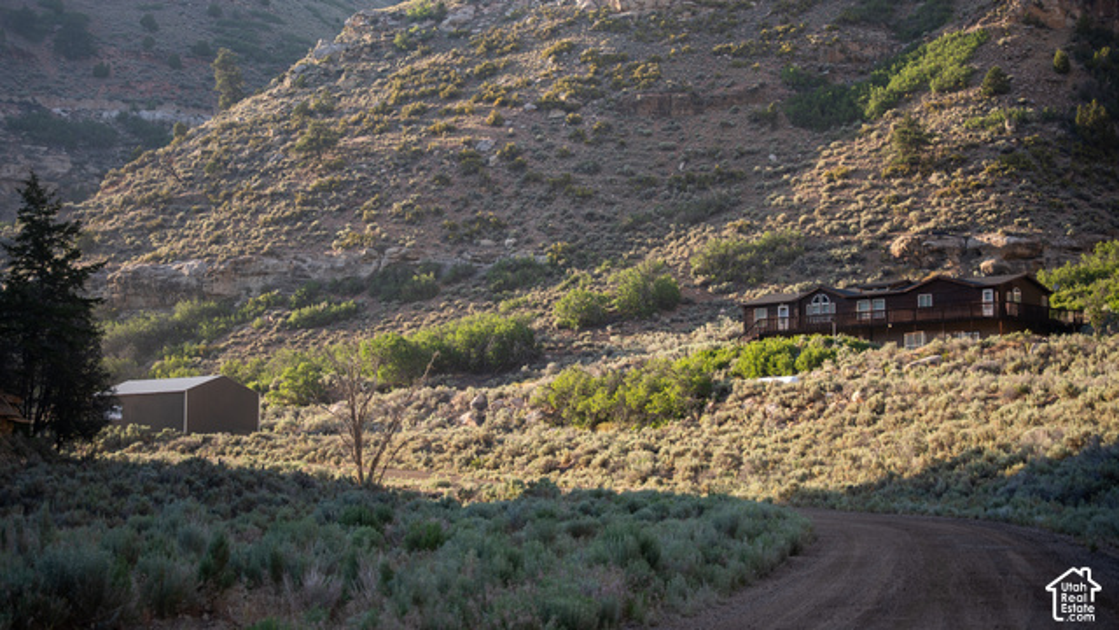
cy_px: 315
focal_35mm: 70
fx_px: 2087
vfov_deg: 17.2
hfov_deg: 30.0
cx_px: 560
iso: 40
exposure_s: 1/200
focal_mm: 67.1
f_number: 2.8
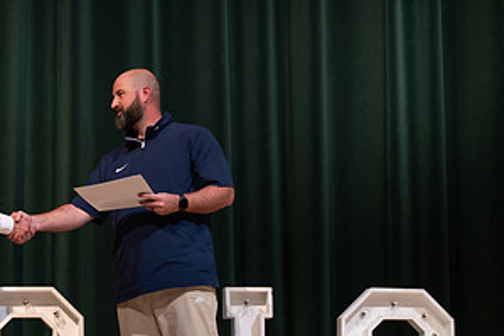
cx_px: -14
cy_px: 255
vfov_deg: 12.4
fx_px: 1539
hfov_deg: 18.1
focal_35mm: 110
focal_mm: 50
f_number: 1.2
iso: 500
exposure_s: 1/320
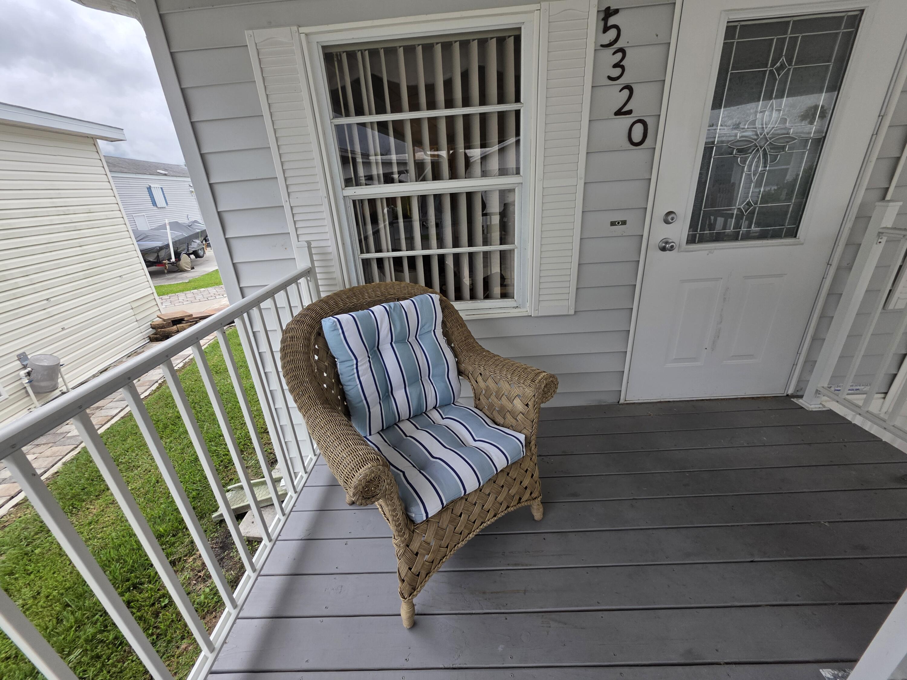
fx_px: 341
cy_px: 340
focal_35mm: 13
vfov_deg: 89.9
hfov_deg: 106.2
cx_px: 454
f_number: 1.9
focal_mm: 2.2
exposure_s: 1/120
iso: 40
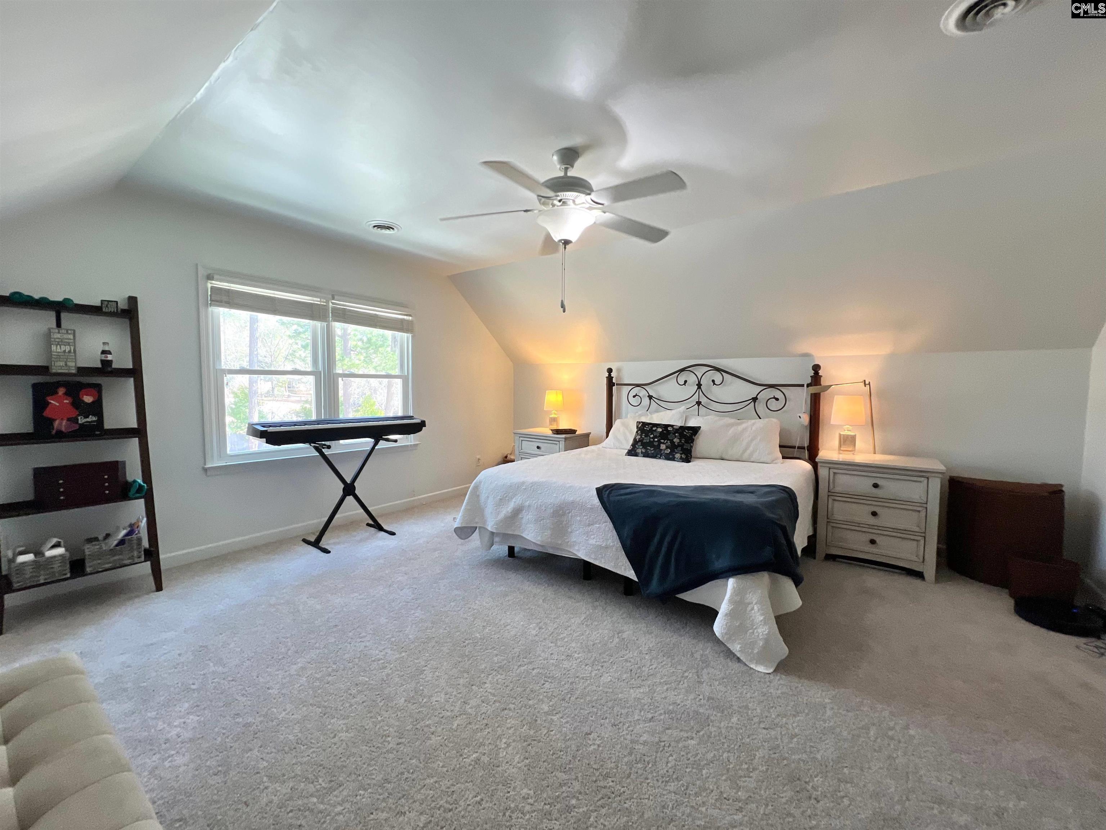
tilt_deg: -4.4
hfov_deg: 106.2
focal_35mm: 13
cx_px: 553
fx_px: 415
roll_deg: -0.2
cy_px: 415
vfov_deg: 89.9
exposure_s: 1/120
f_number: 1.8
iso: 200
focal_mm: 1.57
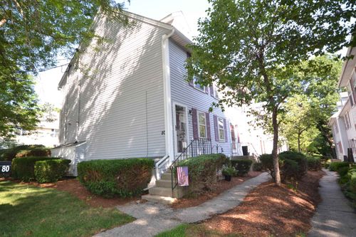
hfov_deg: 85.4
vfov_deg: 63.2
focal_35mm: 20
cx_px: 178
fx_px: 193
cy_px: 118
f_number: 5.6
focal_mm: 13
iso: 400
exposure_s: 1/200
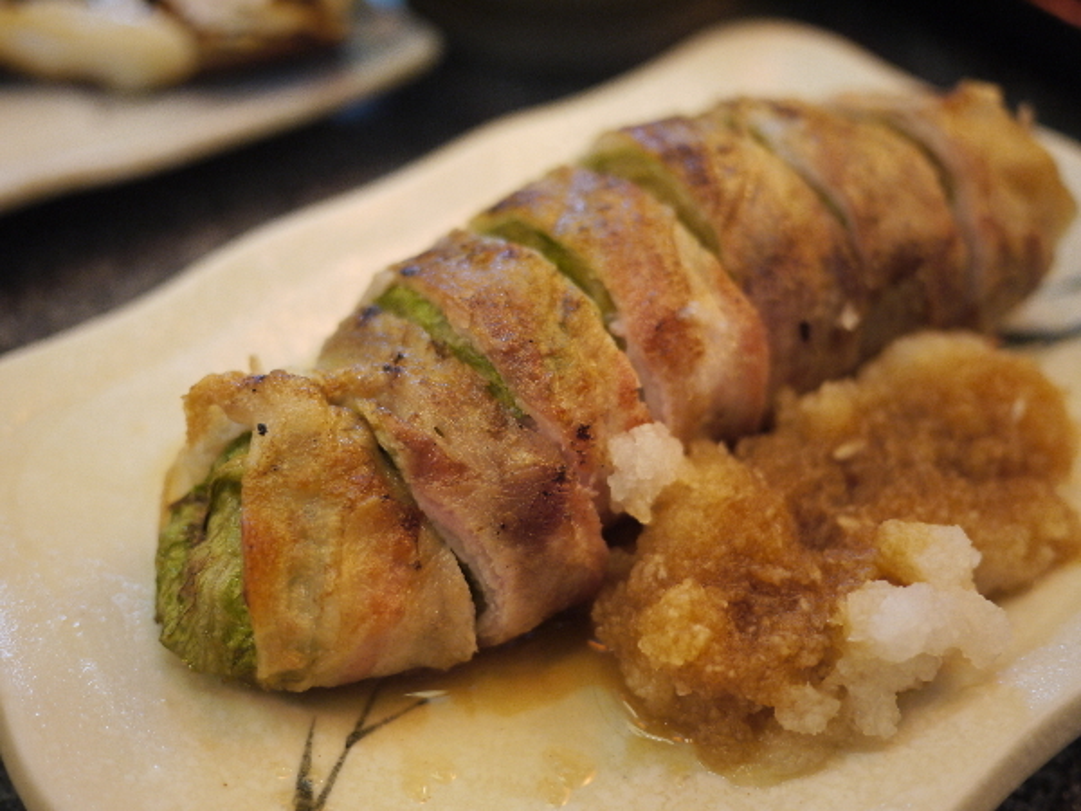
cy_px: 406
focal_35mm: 40
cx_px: 540
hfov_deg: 46.8
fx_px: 1249
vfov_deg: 36.0
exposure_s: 1/30
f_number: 1.7
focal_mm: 20
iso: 320
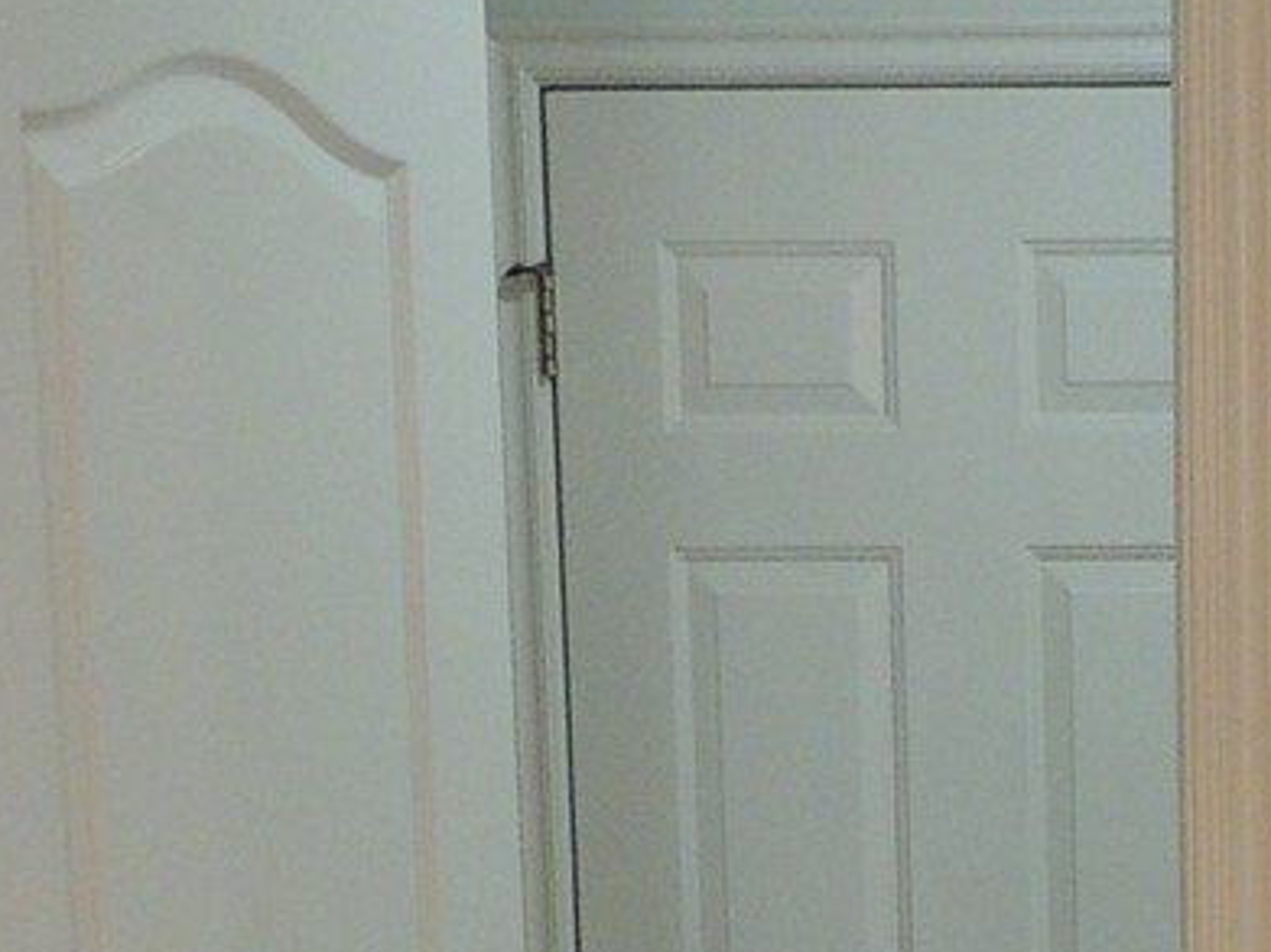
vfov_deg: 12.0
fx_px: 4331
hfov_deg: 16.2
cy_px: 1443
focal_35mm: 118
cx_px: 1421
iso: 280
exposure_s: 1/30
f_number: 3
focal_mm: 4.3
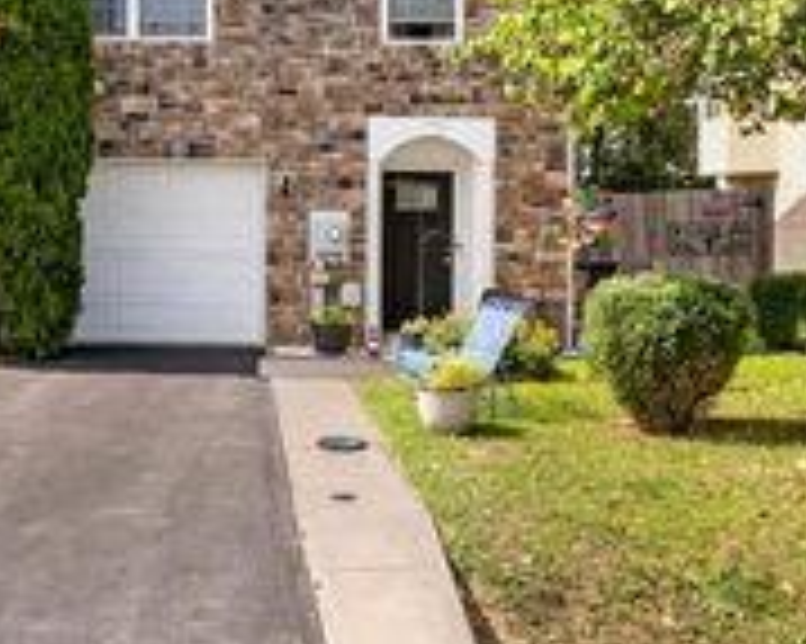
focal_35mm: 42
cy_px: 146
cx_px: 279
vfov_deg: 34.7
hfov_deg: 43.3
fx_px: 1001
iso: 640
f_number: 8
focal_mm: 16
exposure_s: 1/400
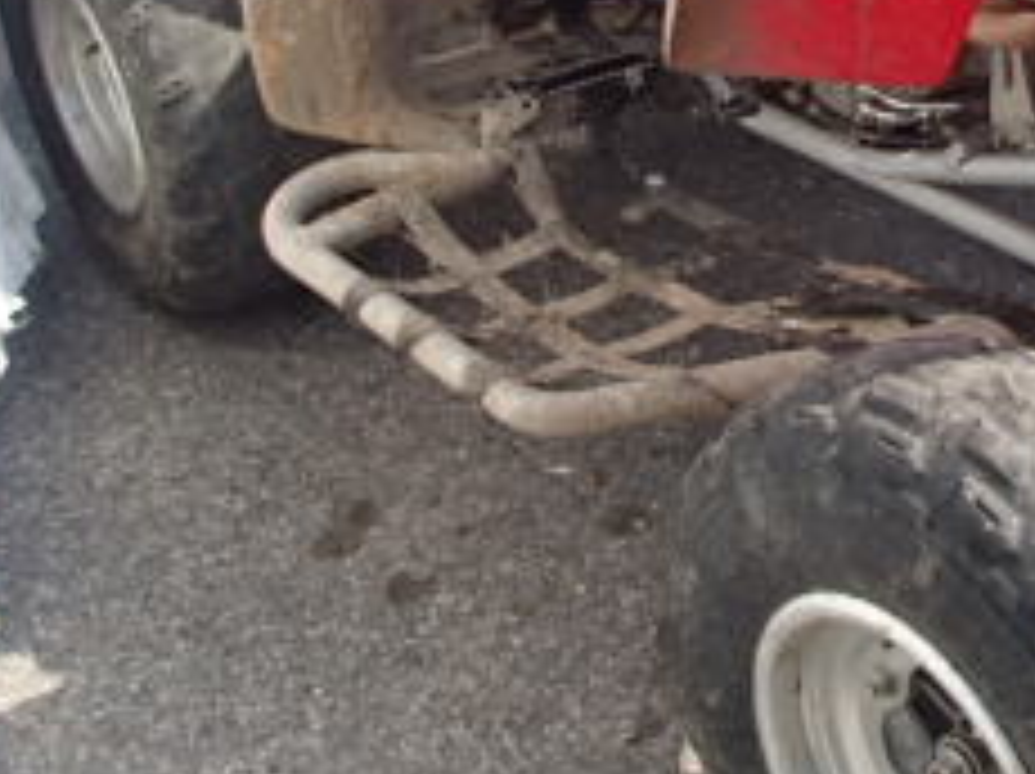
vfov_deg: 18.5
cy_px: 40
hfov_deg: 24.3
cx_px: 945
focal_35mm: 78
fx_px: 2330
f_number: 3.9
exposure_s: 1/500
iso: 100
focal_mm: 5
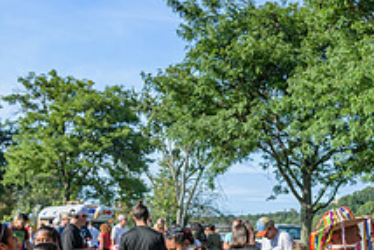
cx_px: 311
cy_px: 251
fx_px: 676
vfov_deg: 20.3
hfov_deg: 30.0
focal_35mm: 65
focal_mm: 24
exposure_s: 1/200
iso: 64
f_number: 4
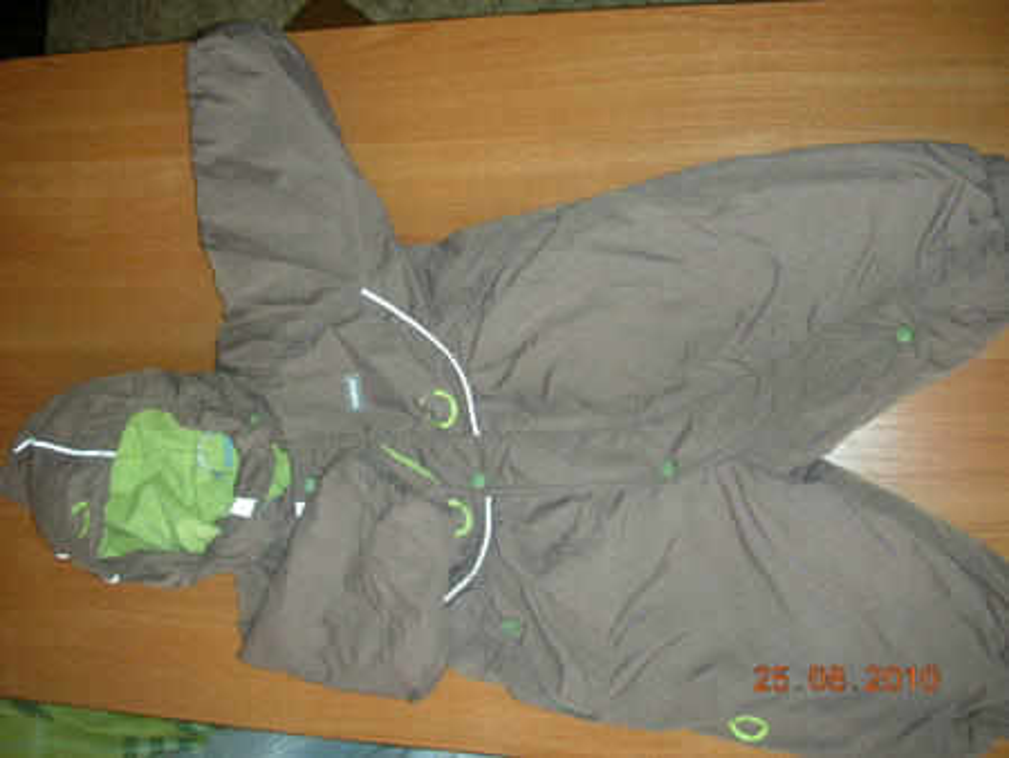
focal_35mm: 35
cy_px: 379
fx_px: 1021
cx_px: 504
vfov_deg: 40.7
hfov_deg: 52.6
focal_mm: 5.8
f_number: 3
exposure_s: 1/60.1
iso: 50
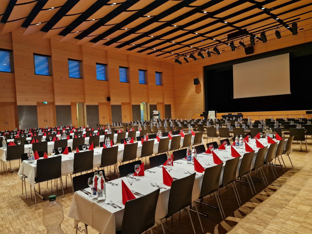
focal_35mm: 23
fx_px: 207
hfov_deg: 73.9
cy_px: 117
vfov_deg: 58.9
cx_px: 156
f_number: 1.8
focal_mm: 6.4
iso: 800
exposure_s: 1/100
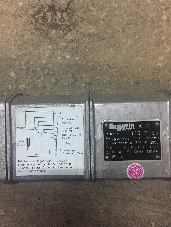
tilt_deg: -84.4
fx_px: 191
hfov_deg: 48.2
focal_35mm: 29
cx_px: 86
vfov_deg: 61.7
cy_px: 114
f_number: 2.2
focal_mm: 4.15
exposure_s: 1/17
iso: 160
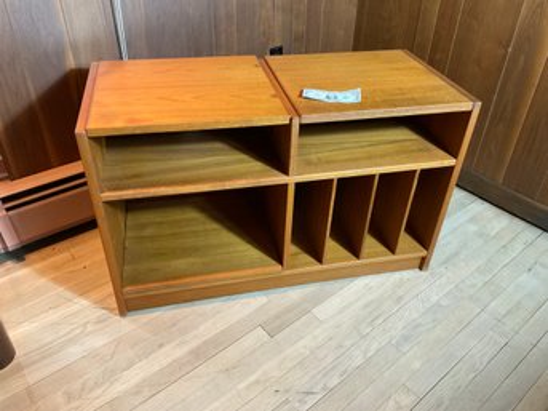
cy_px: 206
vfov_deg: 48.2
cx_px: 274
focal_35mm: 29
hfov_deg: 61.7
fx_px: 459
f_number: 1.8
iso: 250
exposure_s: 1/60
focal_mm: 3
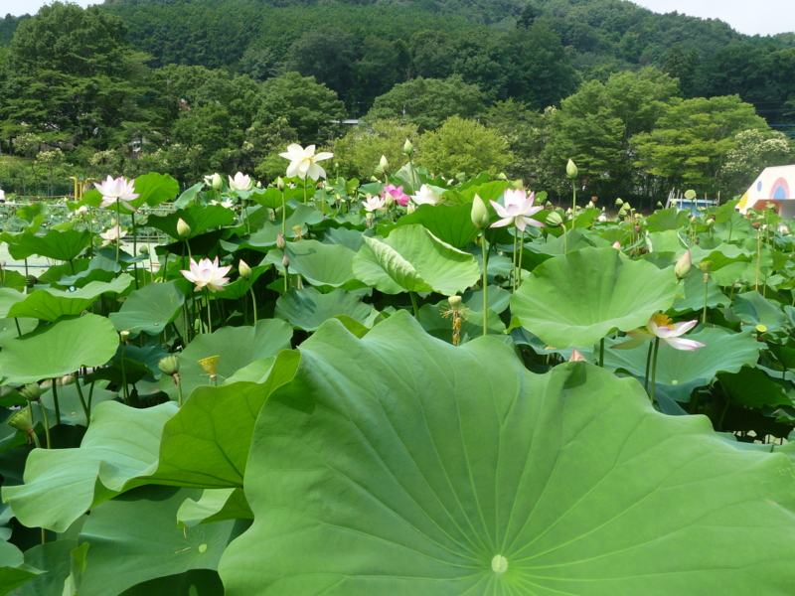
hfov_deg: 51.4
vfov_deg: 39.7
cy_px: 298
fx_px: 827
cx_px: 398
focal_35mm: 36
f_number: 3.7
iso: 100
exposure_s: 1/500
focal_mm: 6
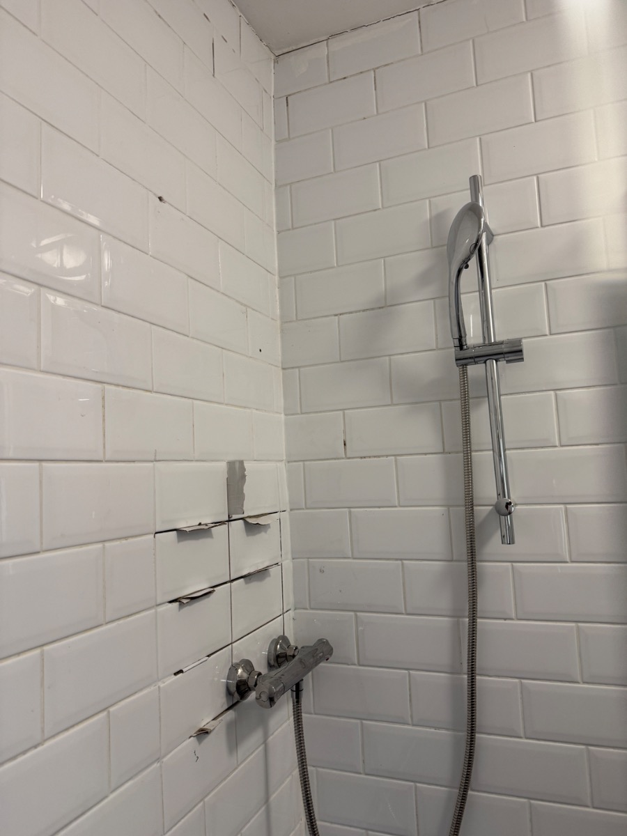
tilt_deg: +4.4
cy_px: 418
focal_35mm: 24
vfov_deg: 71.6
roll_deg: +4.6
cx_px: 314
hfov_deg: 56.8
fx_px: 580
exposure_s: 1/50
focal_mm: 6.76
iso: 160
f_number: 1.78
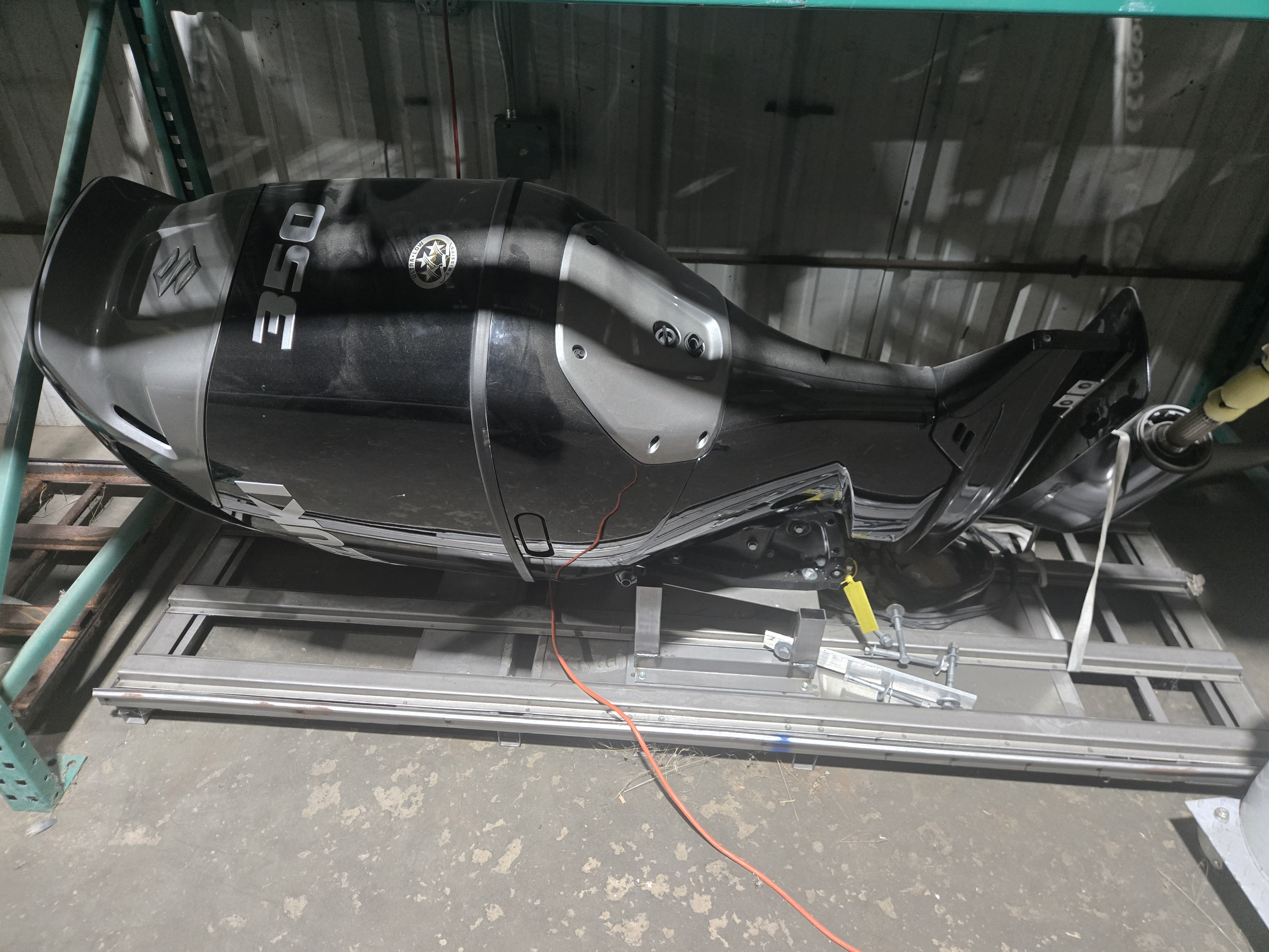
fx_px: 843
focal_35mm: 23
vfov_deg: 58.9
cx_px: 634
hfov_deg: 73.9
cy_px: 476
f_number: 1.8
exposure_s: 1/120
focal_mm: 5.4
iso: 1000
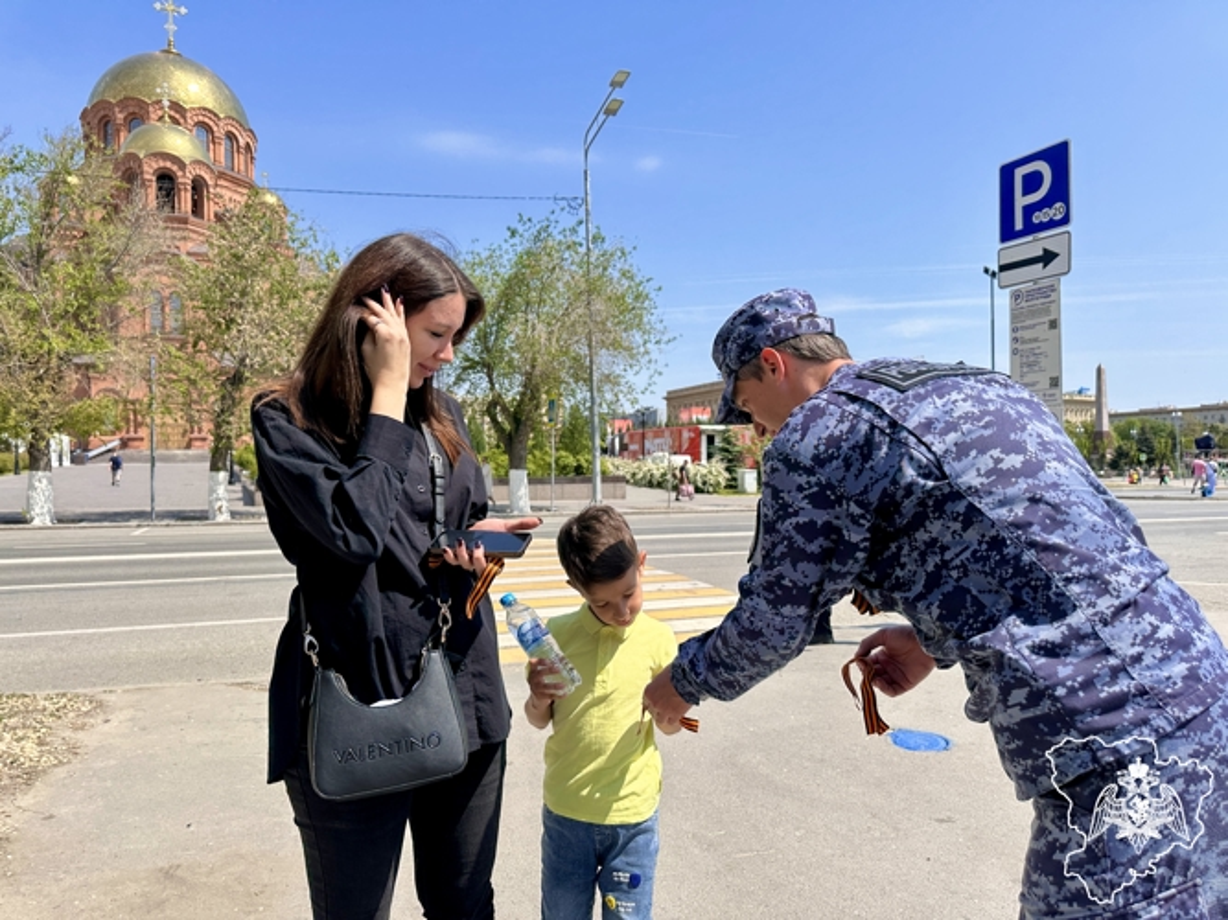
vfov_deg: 56.8
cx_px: 614
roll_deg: +0.5
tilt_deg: -0.1
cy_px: 460
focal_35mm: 24
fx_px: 851
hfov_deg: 71.6
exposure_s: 1/4016
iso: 80
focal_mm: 6.86
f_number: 1.78
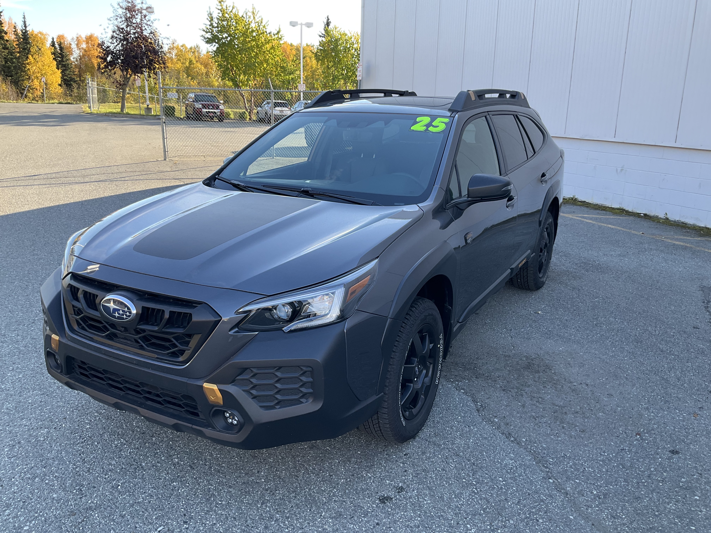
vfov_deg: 48.2
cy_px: 266
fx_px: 596
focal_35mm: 29
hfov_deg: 61.7
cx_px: 356
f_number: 1.8
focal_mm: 3
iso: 20
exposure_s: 1/181
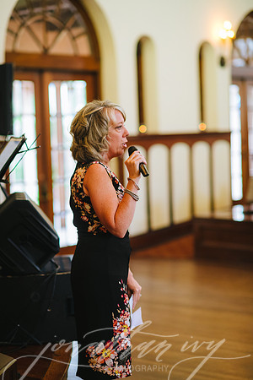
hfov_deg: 16.1
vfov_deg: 23.9
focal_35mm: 85
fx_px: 896
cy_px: 190
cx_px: 126
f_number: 2
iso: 1600
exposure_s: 1/250
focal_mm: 85
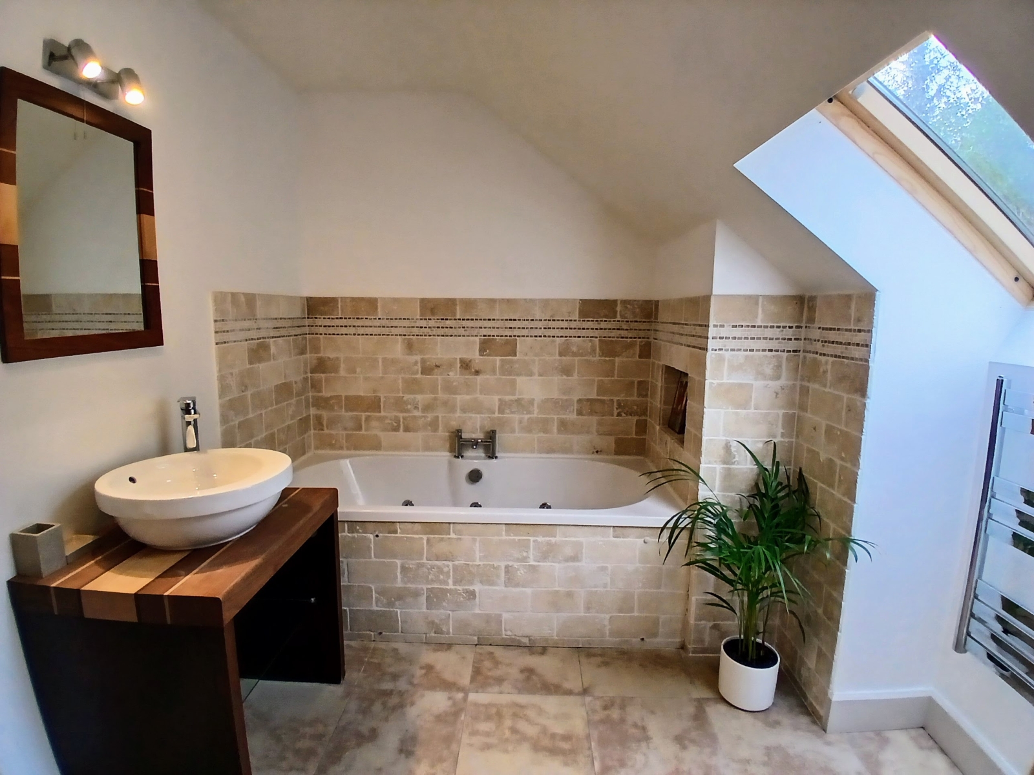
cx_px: 517
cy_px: 388
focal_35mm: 17
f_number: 2.2
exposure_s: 1/100
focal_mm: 1.4
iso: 100
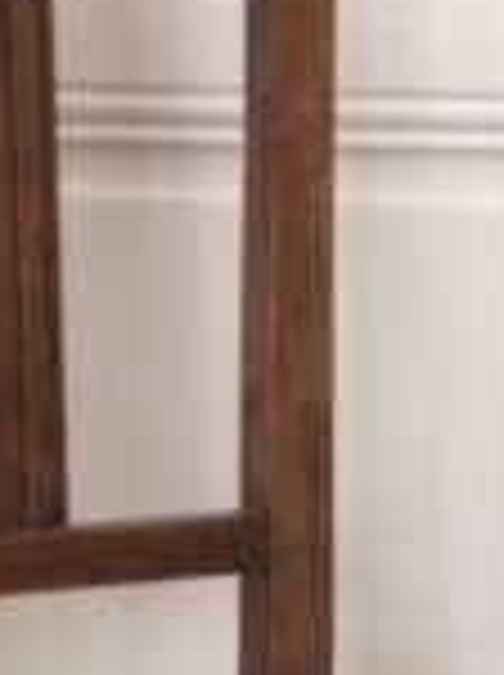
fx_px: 2414
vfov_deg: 15.0
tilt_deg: -27.0
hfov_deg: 11.9
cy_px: 940
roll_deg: -1.8
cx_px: 90
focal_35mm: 124
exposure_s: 1/17
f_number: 2.2
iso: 500
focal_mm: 4.15
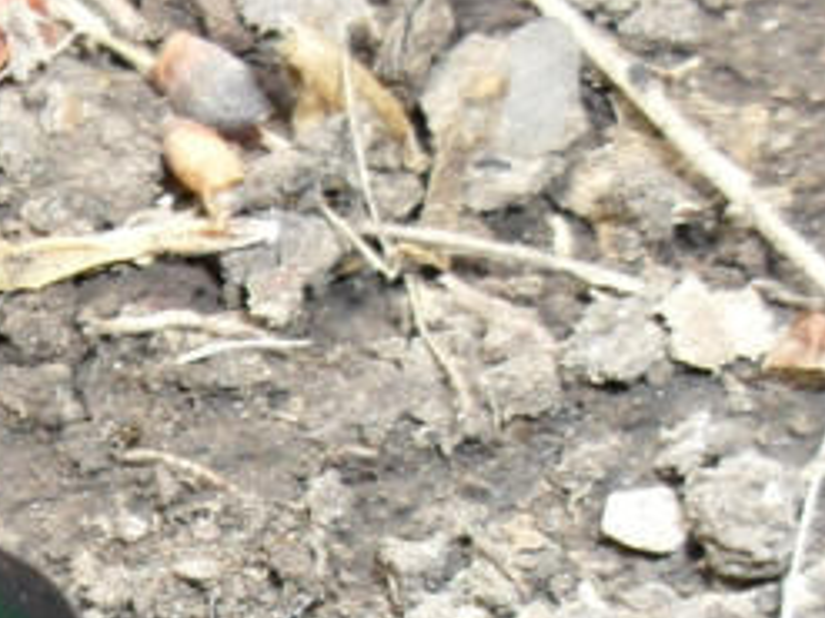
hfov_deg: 15.6
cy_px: 979
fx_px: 2882
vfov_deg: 11.6
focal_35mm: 121
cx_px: -202
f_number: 3.2
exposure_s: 1/45
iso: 200
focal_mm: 6.3
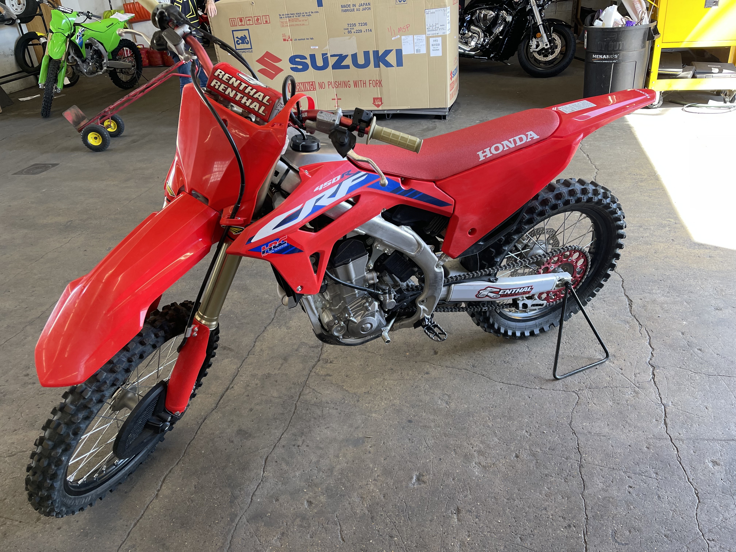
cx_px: 368
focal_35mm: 25
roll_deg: +5.1
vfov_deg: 54.9
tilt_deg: -30.3
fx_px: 532
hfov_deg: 69.4
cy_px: 276
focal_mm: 5.1
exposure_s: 1/120
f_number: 1.6
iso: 80
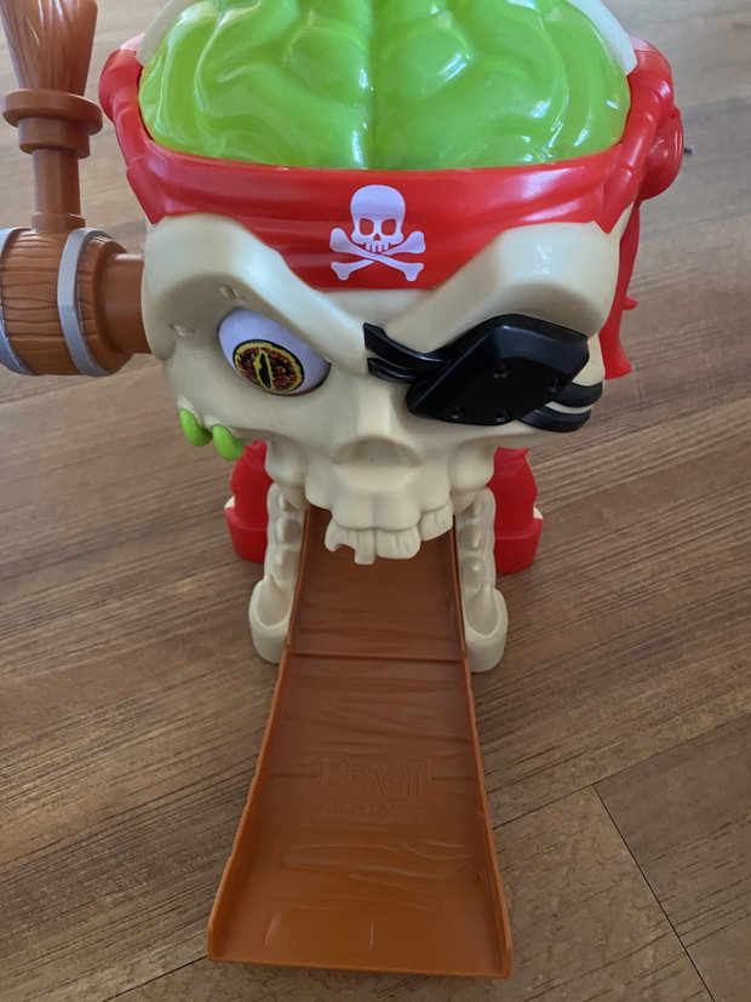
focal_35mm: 26
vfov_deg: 67.3
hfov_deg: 53.1
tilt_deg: -51.9
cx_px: 376
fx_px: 752
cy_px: 501
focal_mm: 4.25
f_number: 1.8
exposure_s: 1/30
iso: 640
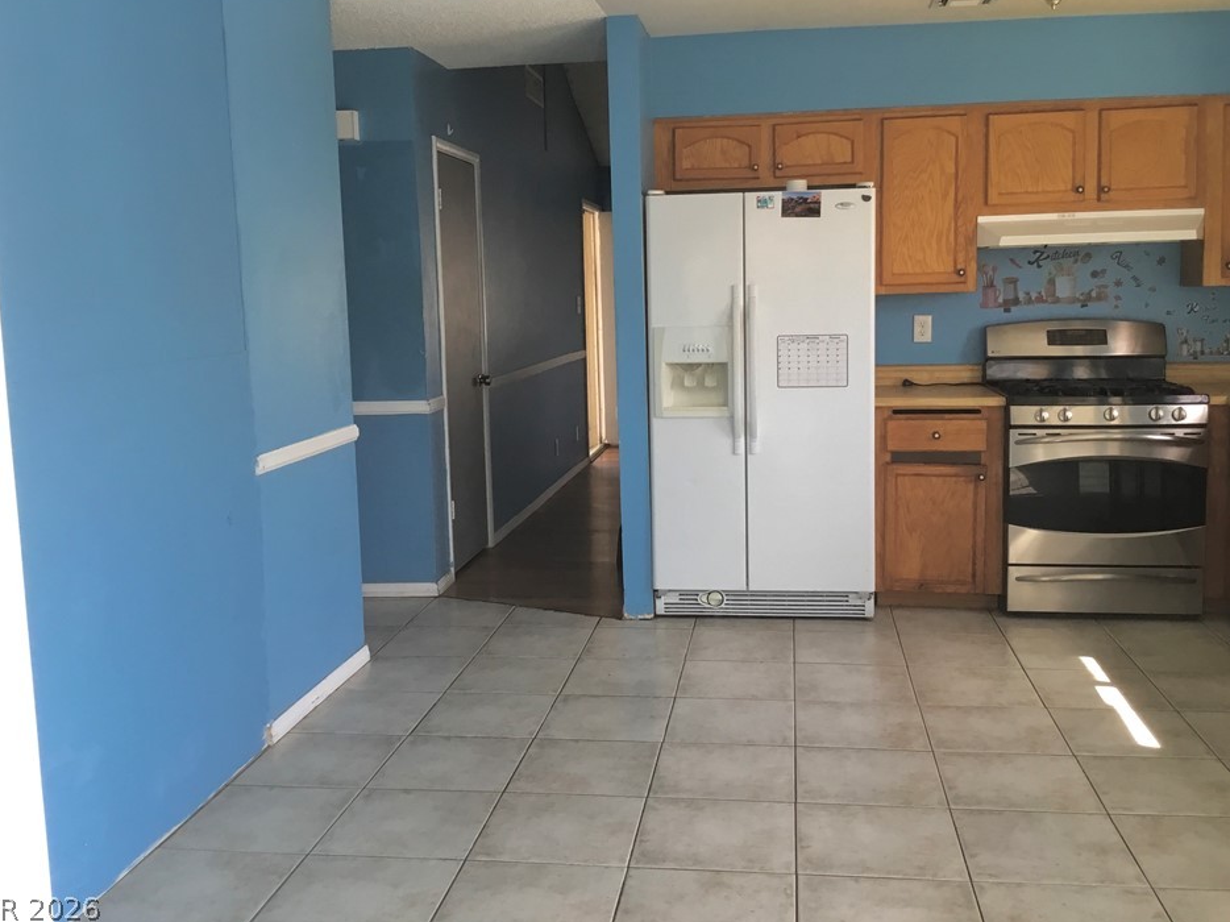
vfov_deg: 41.7
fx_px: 1208
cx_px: 629
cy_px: 424
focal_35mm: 34
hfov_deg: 54.0
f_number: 2.4
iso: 50
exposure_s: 1/30
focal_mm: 3.3
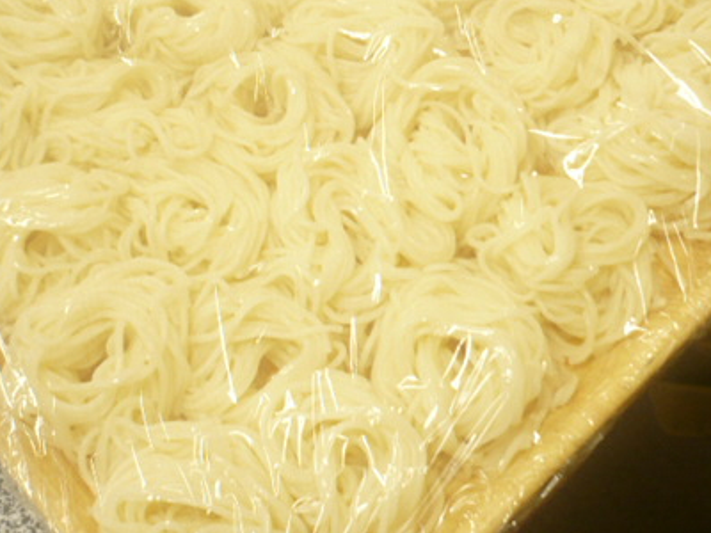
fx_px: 1150
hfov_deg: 34.3
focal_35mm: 56
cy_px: 137
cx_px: 315
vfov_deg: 25.8
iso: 125
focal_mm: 5.8
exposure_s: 1/30
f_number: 2.8
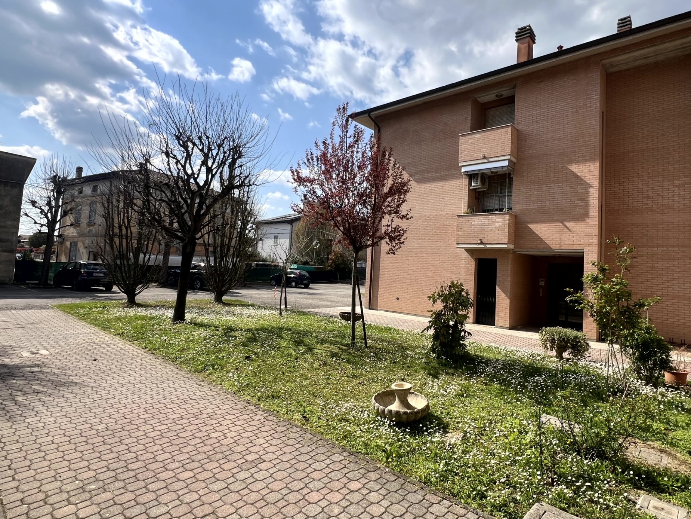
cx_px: 377
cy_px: 246
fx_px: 359
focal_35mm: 18
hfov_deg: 87.5
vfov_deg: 71.6
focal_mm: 1.57
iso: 32
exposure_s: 1/1410
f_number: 1.8
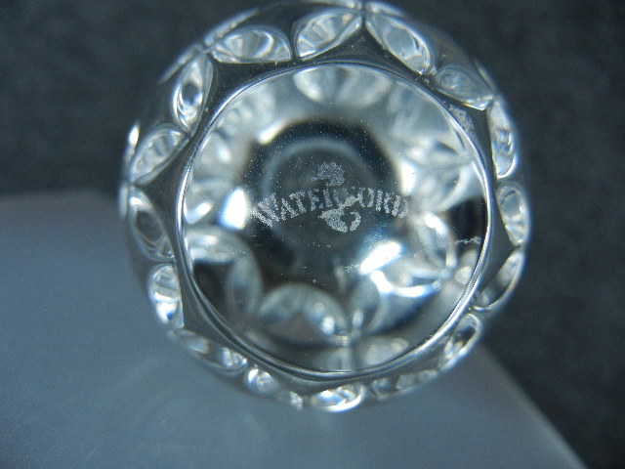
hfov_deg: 60.0
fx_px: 542
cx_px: 312
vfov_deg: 46.8
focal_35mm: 30
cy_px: 234
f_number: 3.5
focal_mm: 5.4
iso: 400
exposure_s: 1/59.6
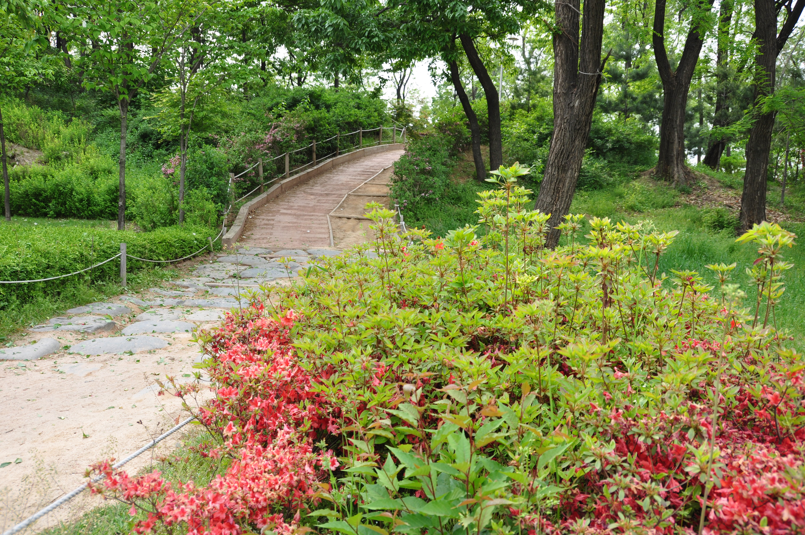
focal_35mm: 33
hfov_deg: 57.3
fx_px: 737
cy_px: 268
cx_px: 402
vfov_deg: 39.9
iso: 200
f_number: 5
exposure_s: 1/200
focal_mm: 22
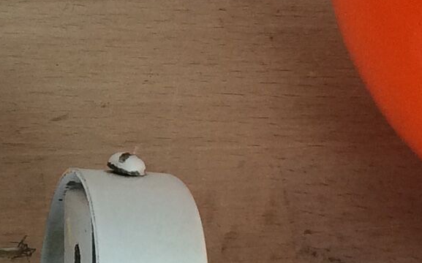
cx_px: -16
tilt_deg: -56.0
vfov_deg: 7.5
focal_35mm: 174
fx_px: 2000
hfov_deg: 11.9
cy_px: -4
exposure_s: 1/100
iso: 64
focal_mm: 4.15
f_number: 2.2
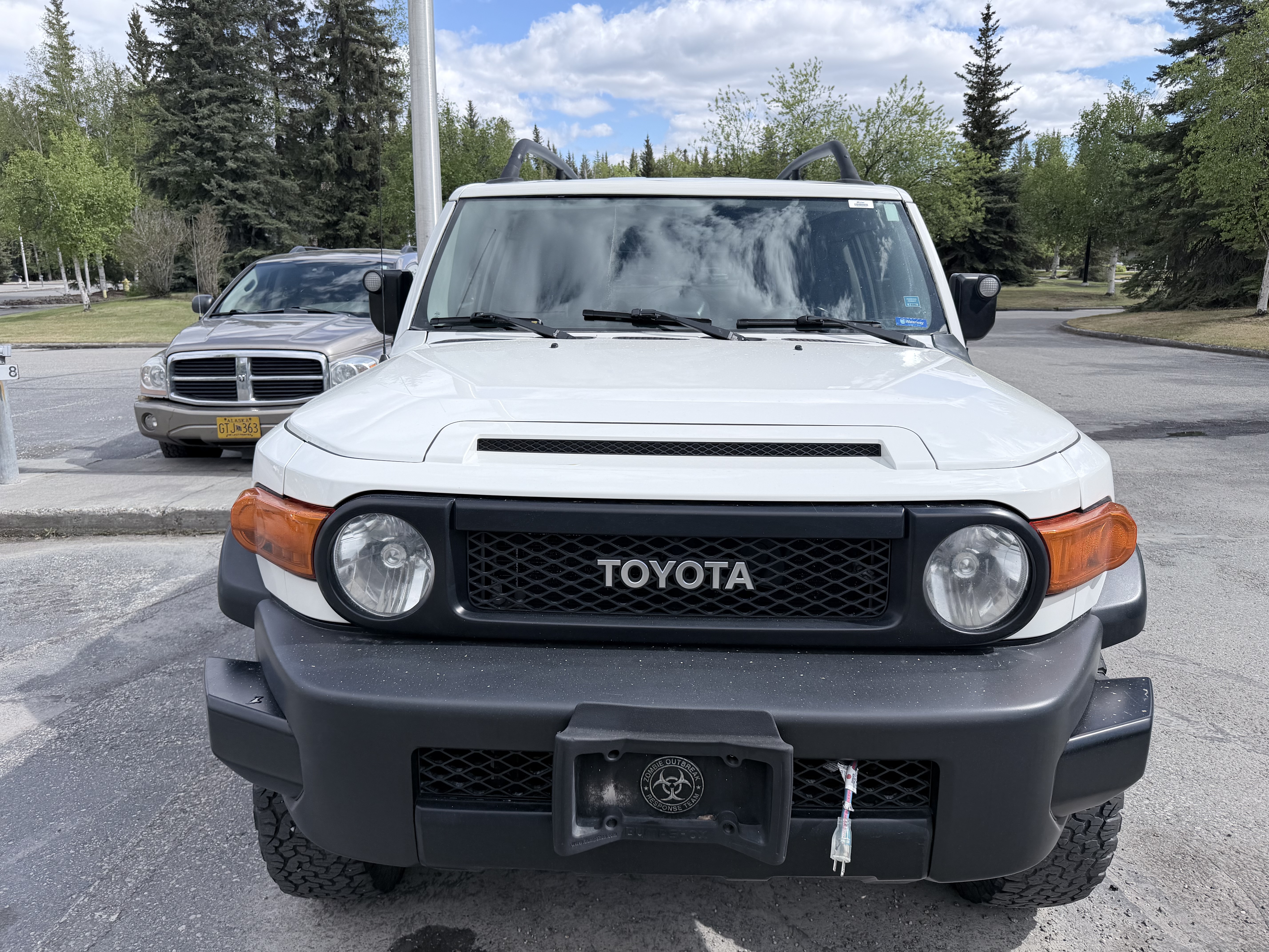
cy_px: 476
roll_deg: +0.4
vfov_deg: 56.8
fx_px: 880
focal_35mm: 24
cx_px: 634
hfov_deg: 71.6
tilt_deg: -13.0
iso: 80
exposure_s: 1/4673
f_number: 1.78
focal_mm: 6.76
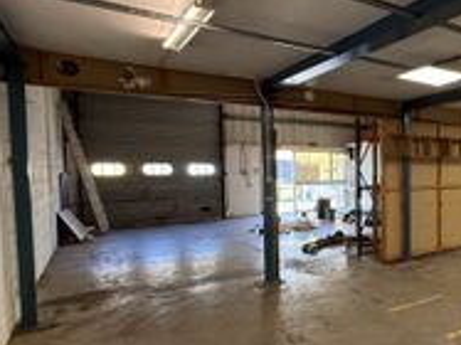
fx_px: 399
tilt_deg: -2.7
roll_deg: -0.4
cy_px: 187
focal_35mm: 30
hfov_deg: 46.6
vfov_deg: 46.7
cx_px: 491
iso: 320
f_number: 2.2
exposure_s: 1/100
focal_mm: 2.22
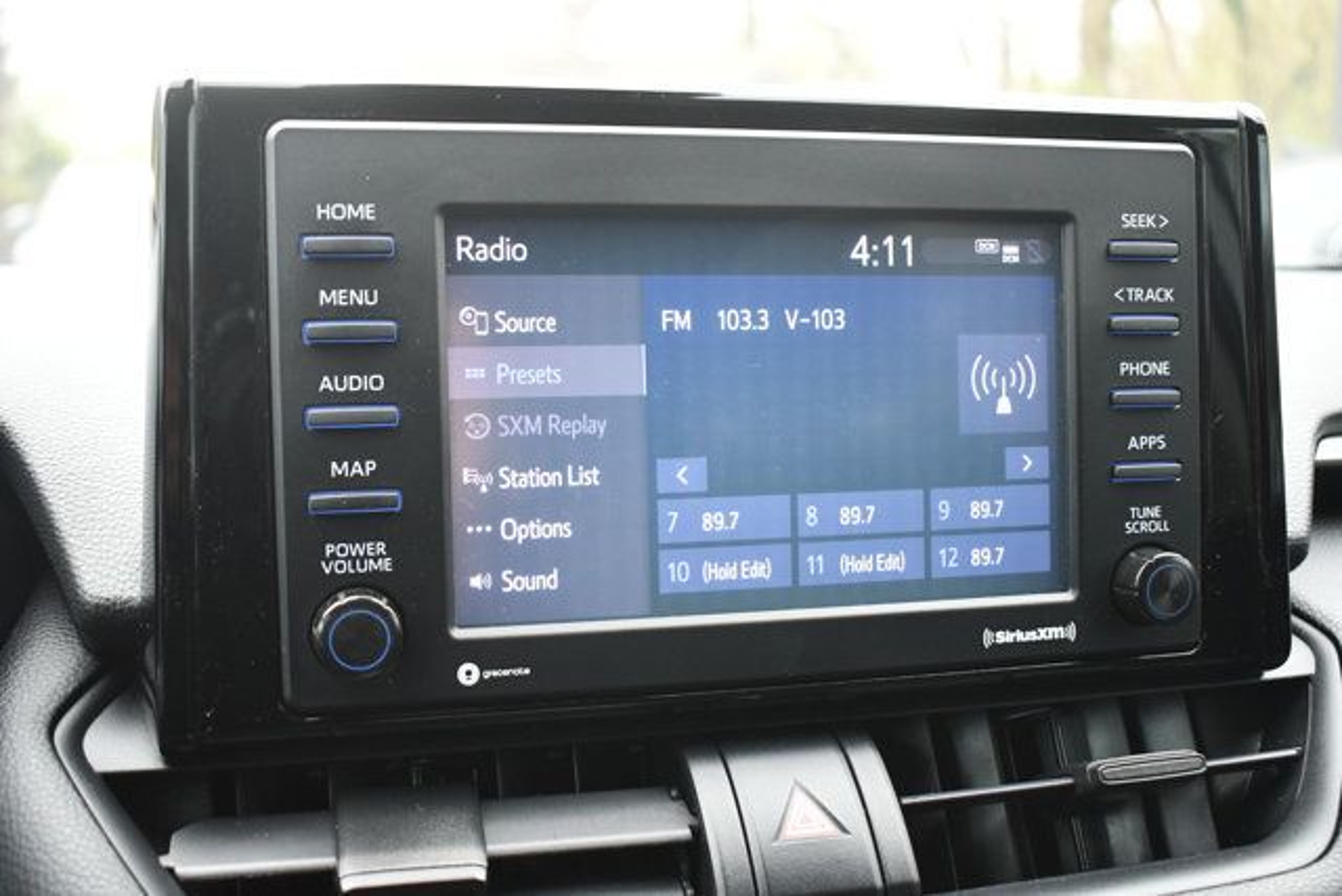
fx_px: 1380
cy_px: 448
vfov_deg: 36.0
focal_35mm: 37
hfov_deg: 51.9
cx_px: 671
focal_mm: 25
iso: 1400
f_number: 4
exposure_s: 1/125
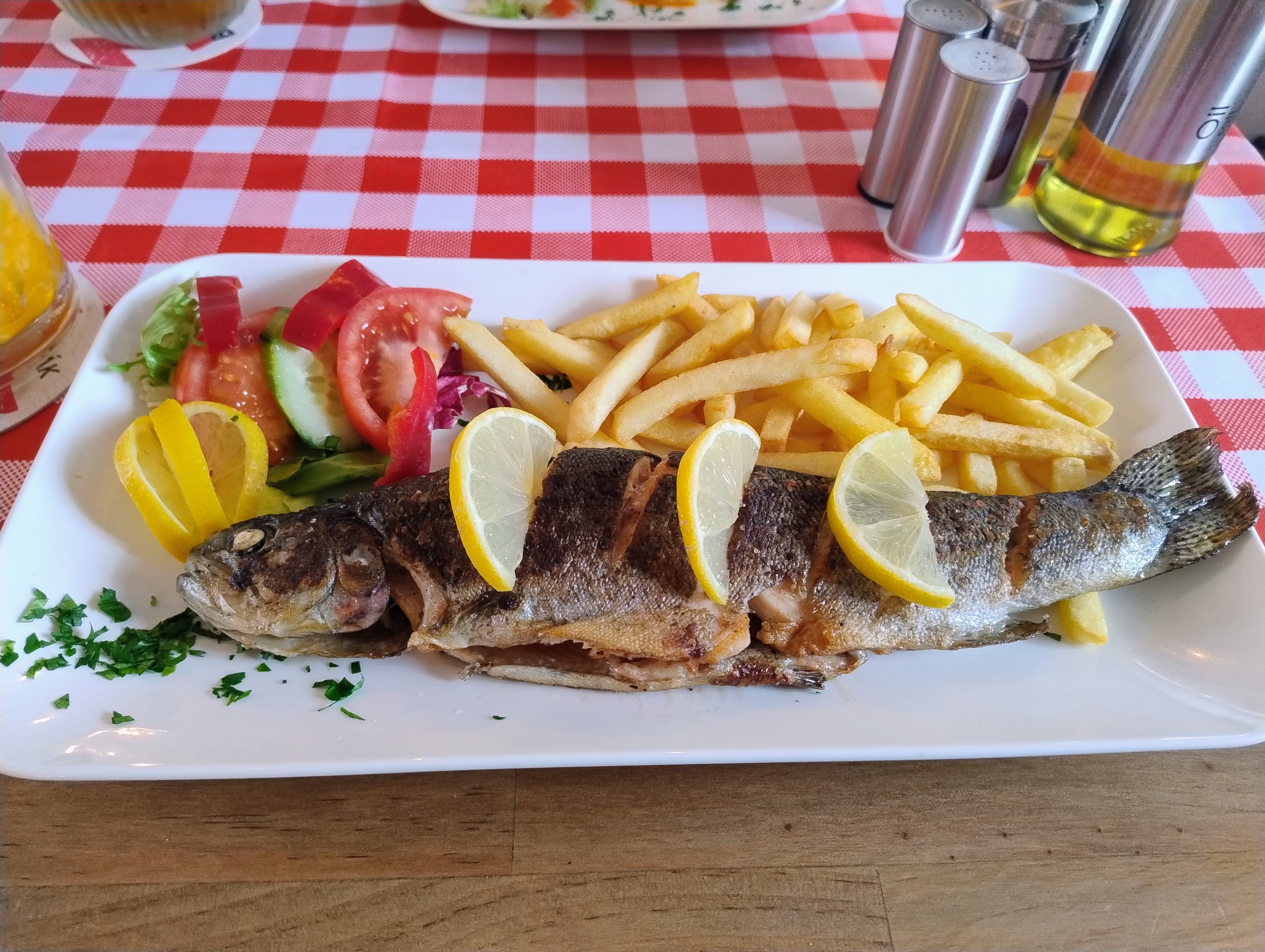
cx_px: 632
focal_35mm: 24
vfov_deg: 56.9
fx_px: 878
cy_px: 476
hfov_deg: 71.5
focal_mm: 5.56
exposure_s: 1/50
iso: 525
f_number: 1.8
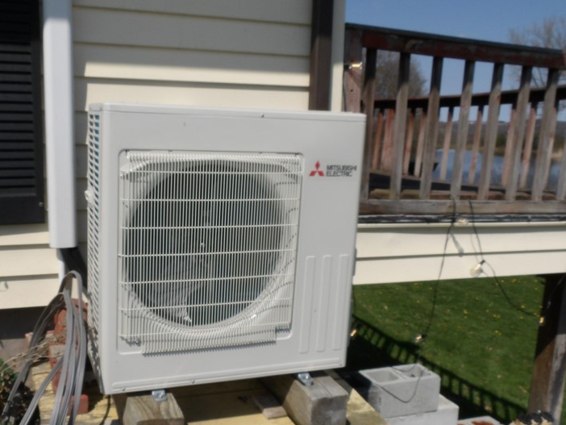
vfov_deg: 40.7
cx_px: 217
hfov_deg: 52.1
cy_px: 232
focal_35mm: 35
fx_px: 572
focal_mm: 4.3
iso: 100
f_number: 6.2
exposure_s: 1/639
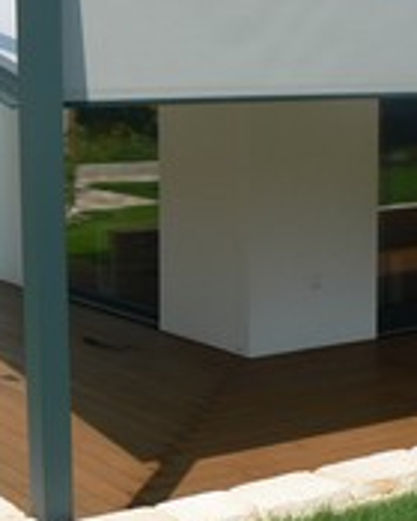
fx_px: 1311
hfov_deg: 18.0
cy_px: 223
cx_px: 155
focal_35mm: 85
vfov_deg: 22.5
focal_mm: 6.4
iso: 80
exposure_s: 1/500
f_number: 5.6
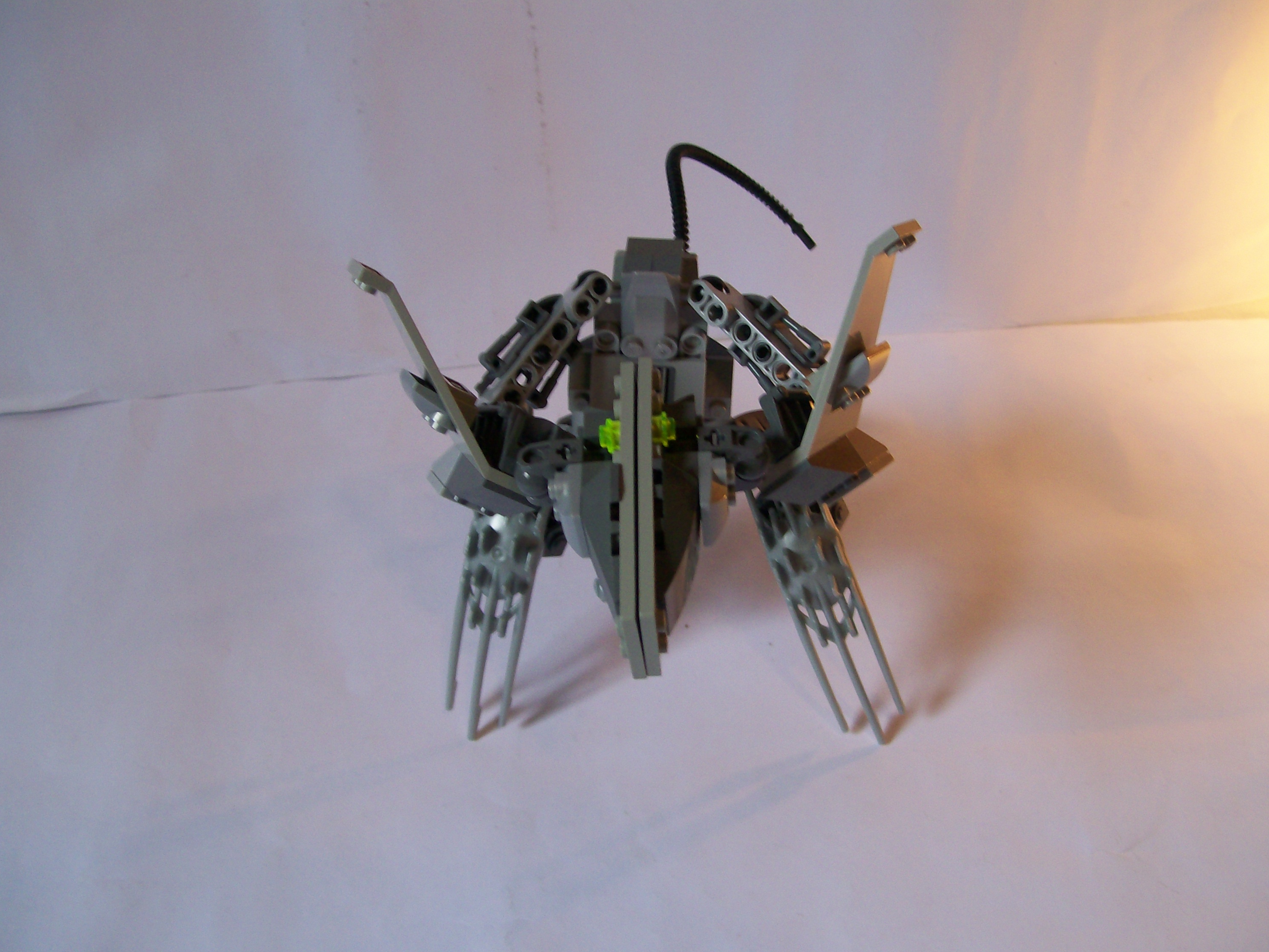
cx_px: 633
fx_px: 1356
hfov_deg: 50.1
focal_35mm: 37
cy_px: 488
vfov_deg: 38.7
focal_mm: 6
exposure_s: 1/35.3
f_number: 2.7
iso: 80
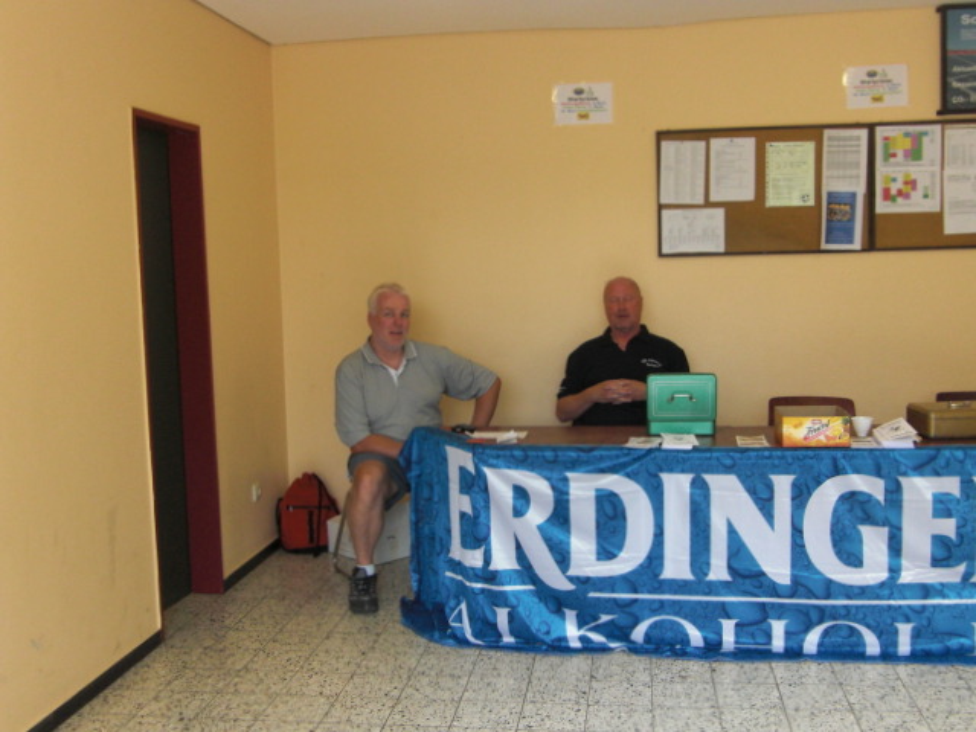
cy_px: 366
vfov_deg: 36.8
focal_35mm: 39
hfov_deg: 47.9
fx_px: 1100
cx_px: 488
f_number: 3
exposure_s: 1/100
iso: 200
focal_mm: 6.9
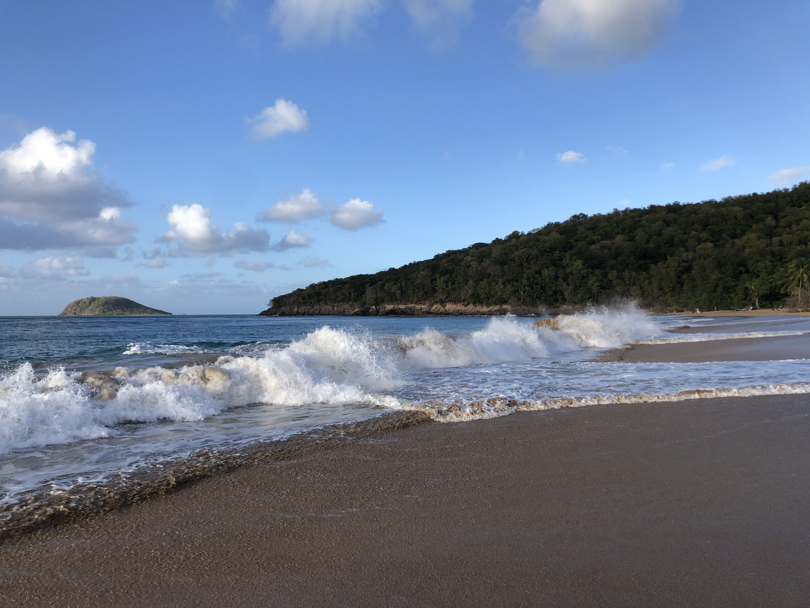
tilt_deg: +0.5
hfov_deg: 63.4
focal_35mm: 28
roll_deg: +1.4
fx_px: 655
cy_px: 304
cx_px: 405
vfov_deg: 49.7
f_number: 1.8
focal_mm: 4
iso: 20
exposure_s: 1/1412
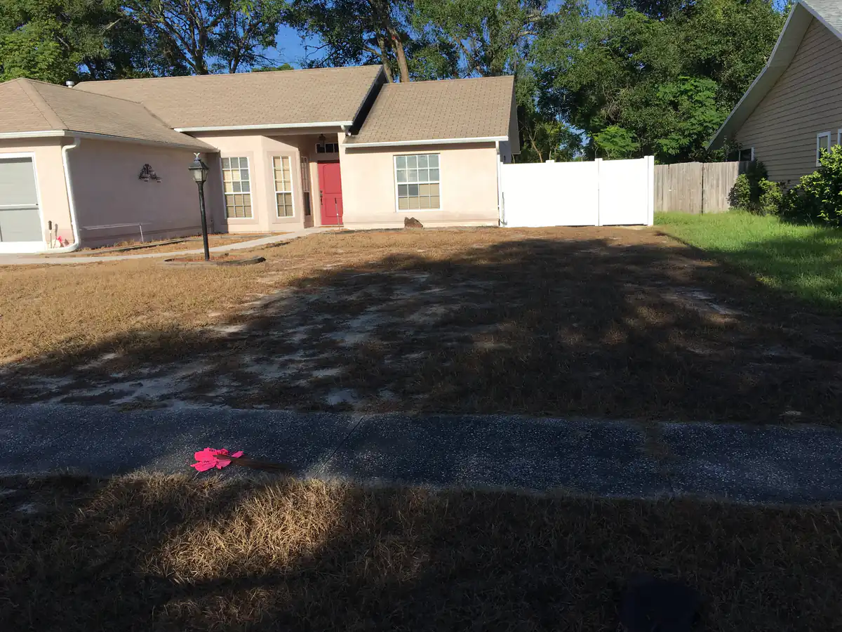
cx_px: 421
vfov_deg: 48.2
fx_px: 705
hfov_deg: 61.7
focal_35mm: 29
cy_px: 316
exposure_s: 1/1326
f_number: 2.2
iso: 25
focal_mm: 4.15
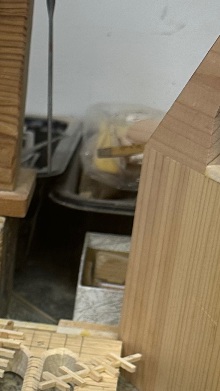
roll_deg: -0.2
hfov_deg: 11.3
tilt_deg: -27.2
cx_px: -157
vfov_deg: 20.7
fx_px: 1048
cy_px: 355
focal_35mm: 101
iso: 125
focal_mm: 6.86
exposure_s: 1/120
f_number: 1.78
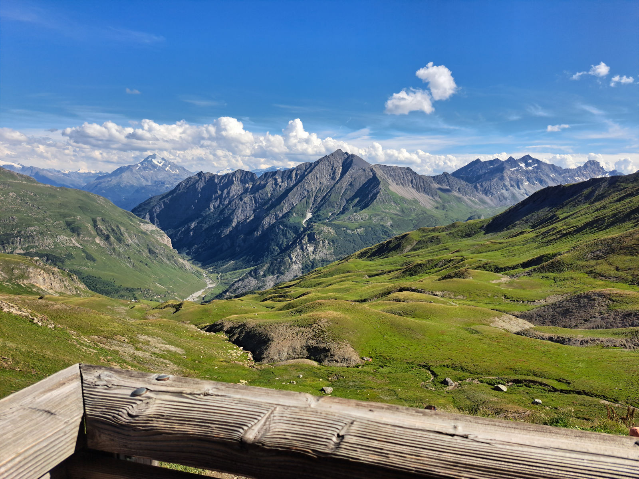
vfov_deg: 56.8
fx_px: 443
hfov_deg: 71.6
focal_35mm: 24
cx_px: 320
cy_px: 240
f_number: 1.8
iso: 50
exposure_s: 1/1550
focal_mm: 5.23
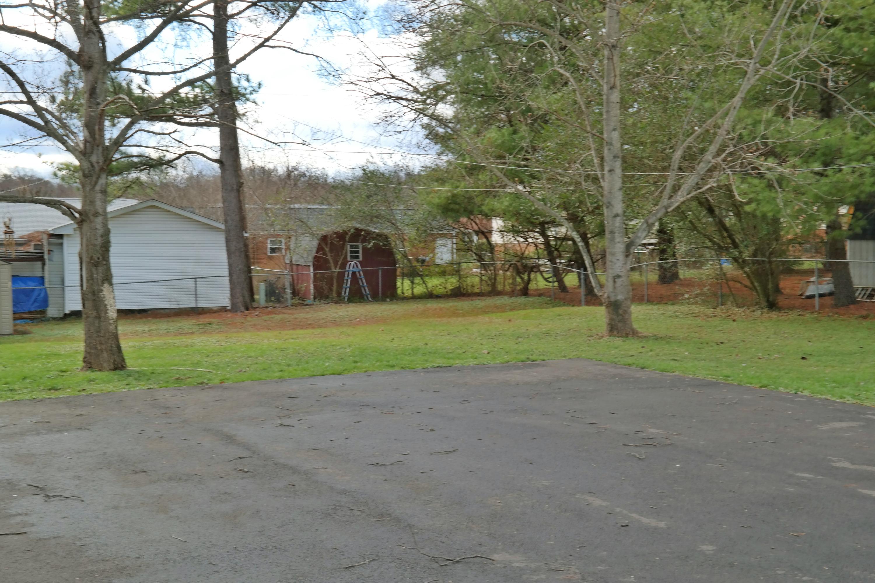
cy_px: 292
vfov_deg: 29.2
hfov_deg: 42.7
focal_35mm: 46
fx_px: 1118
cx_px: 438
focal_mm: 30
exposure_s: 1/20
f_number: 13
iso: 100
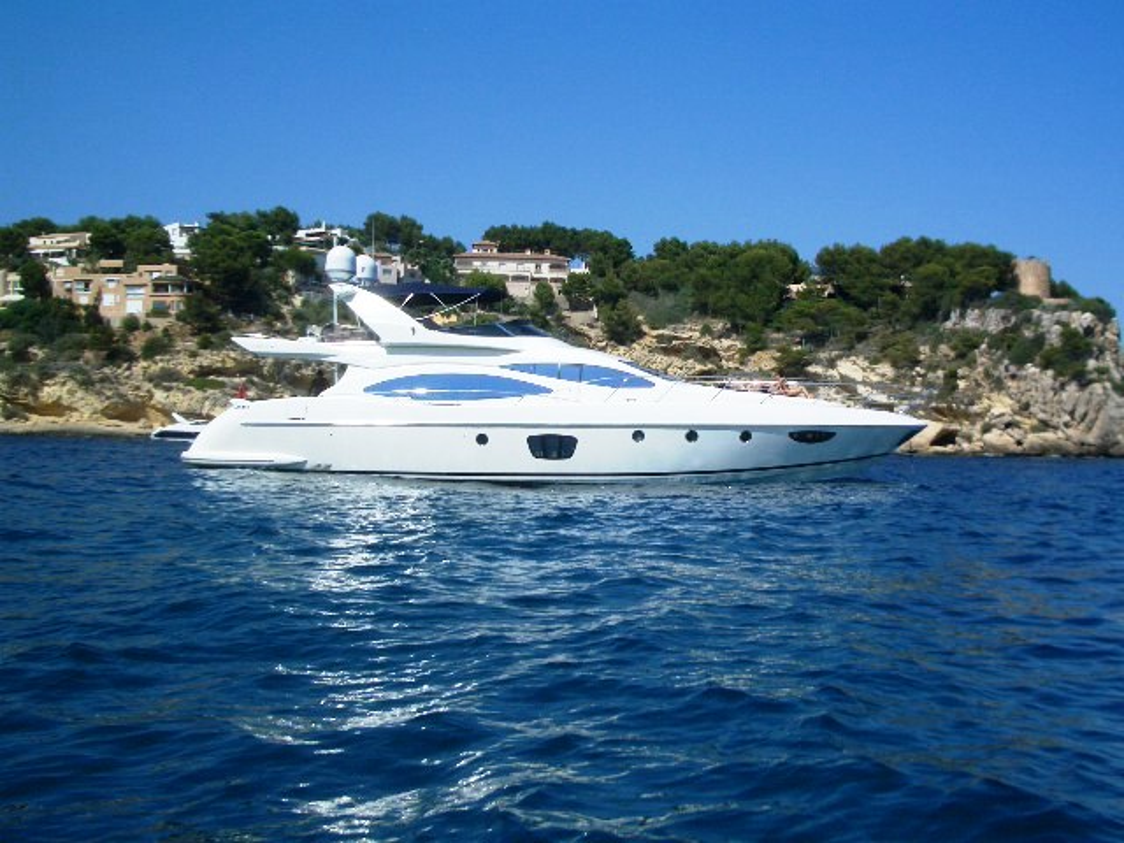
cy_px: 422
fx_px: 1331
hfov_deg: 45.8
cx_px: 562
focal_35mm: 41
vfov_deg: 35.1
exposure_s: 1/1000
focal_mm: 6.8
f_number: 4.6
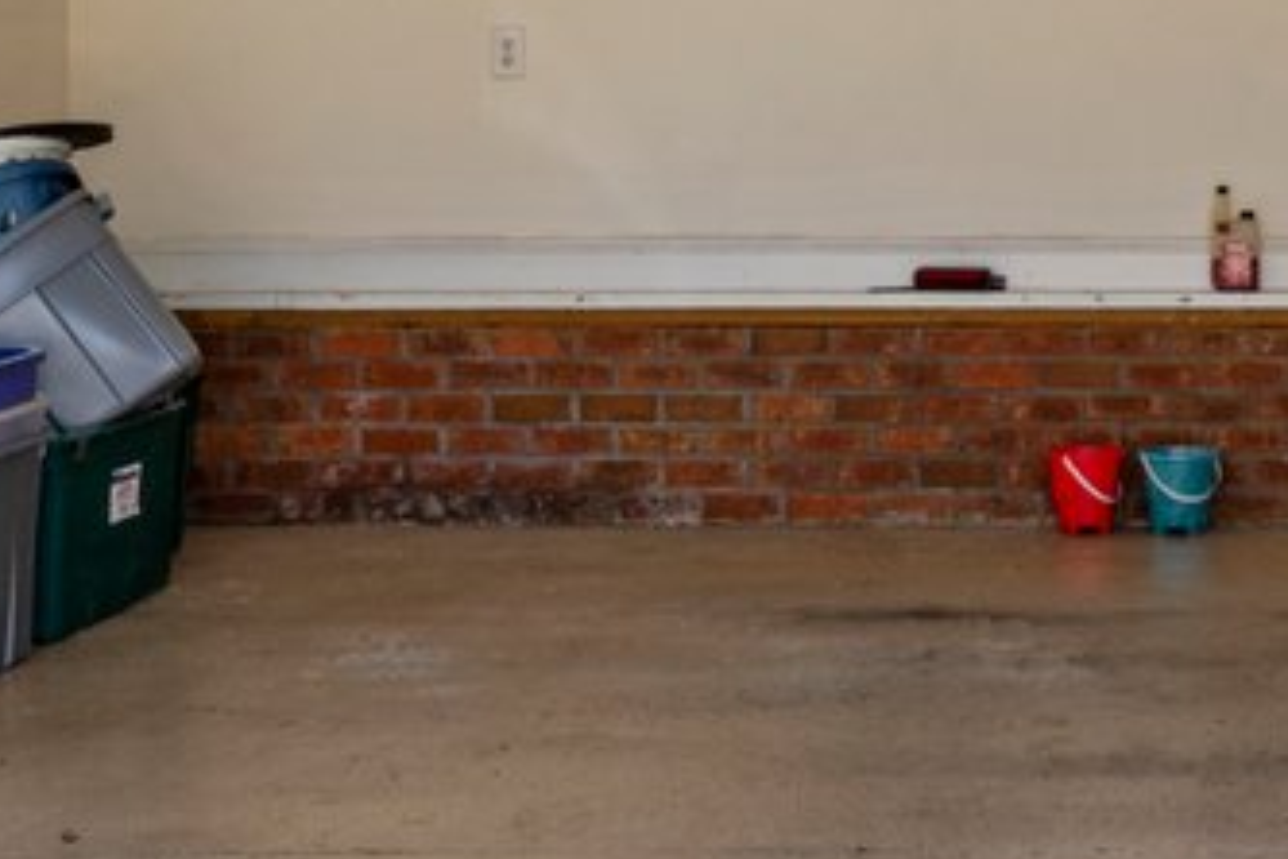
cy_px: 79
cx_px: 1300
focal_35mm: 86
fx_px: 3077
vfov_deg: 15.7
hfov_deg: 22.7
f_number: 8
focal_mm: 14
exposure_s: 1/40
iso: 125
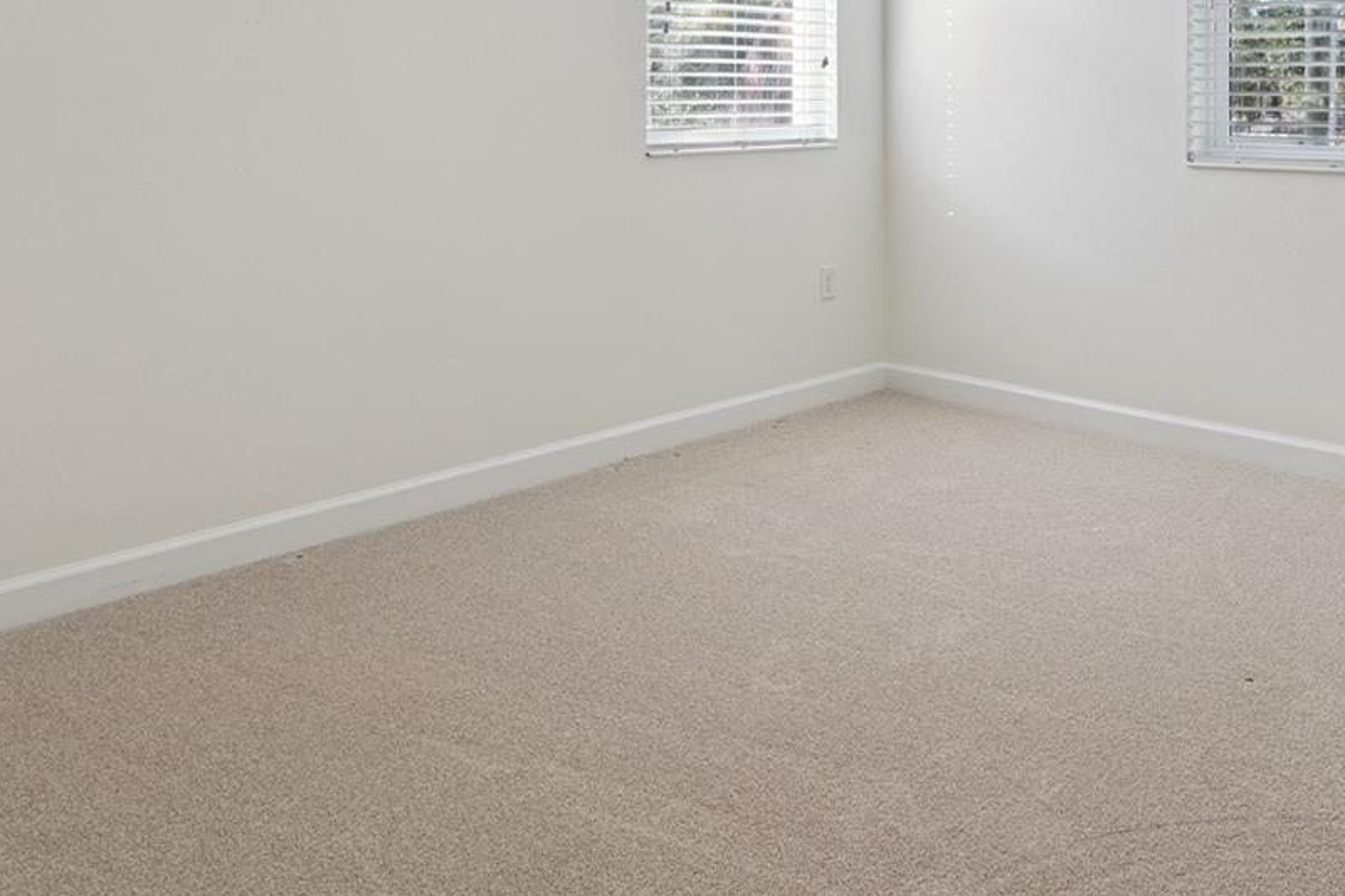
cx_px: 864
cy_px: 77
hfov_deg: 57.8
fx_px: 1195
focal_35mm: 32
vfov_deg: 38.1
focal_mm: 16
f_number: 10
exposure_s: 1/125
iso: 800
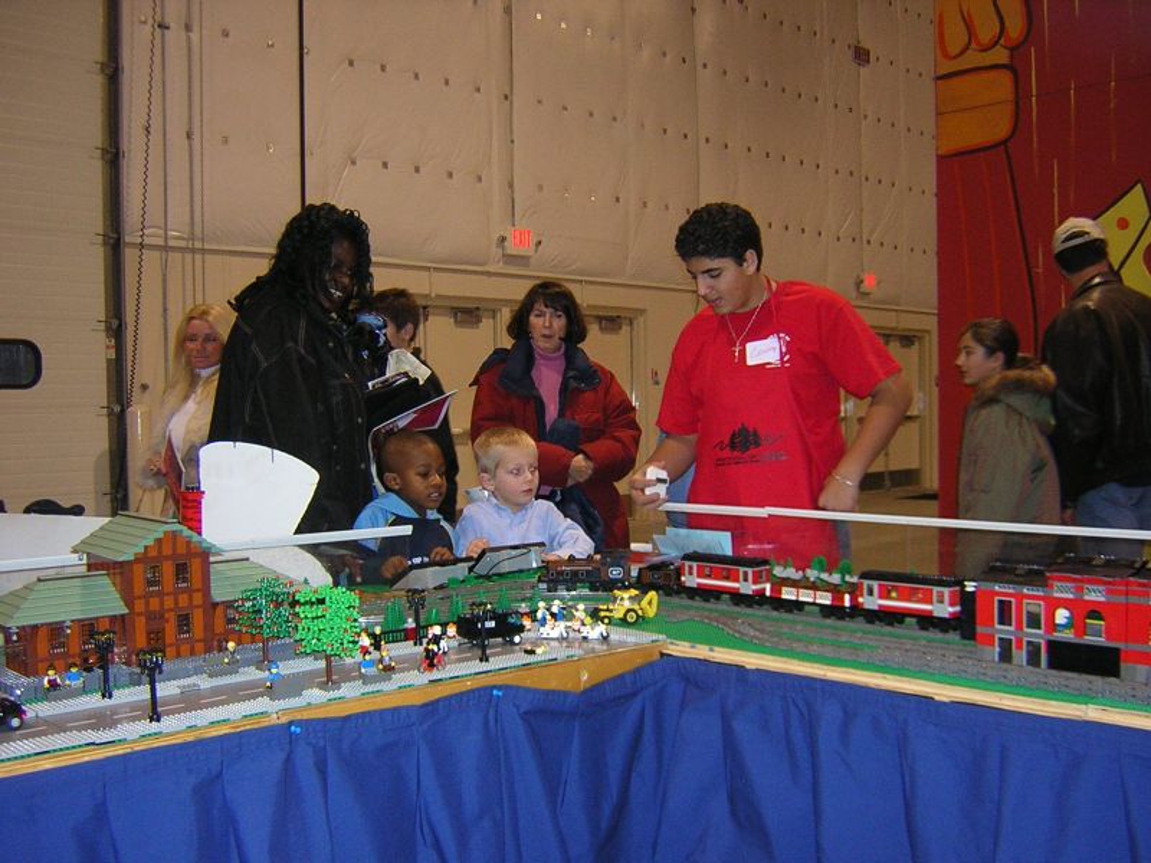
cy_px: 432
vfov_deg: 39.7
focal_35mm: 36
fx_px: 1197
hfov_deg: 51.4
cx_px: 576
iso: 287
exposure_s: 1/60.1
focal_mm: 4.7
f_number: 2.6
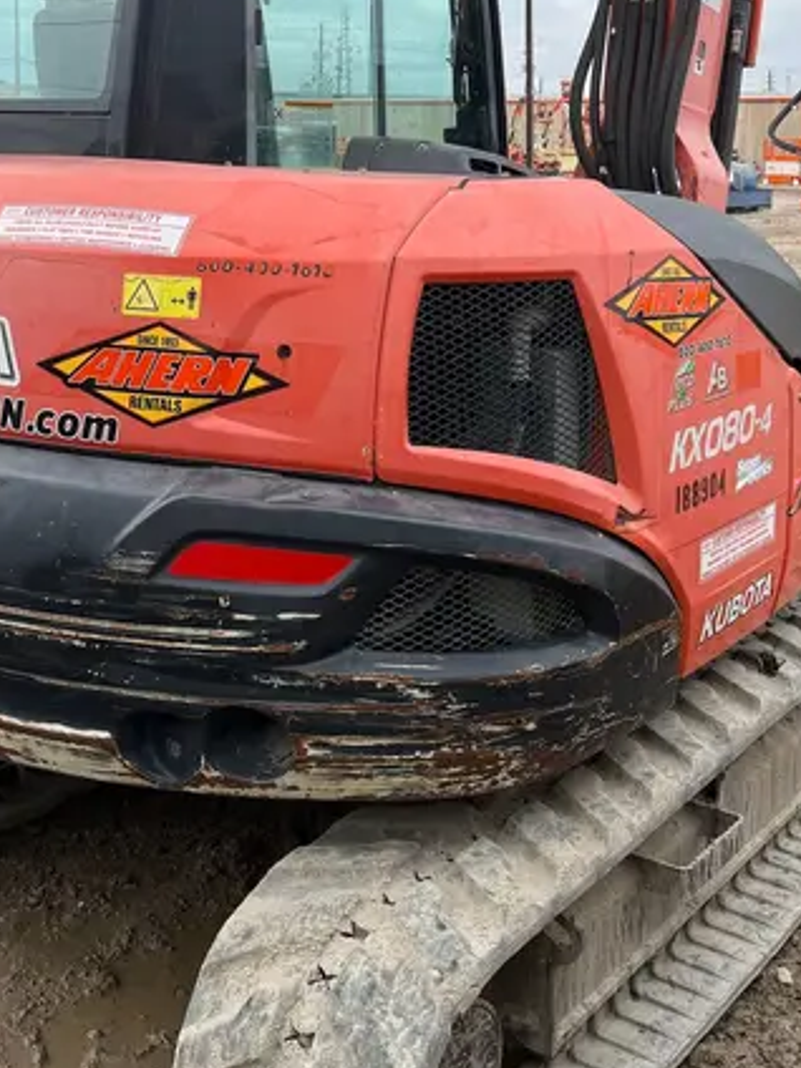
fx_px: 1388
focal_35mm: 45
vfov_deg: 41.4
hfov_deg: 32.1
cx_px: 481
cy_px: 334
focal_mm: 5.1
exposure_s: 1/1536
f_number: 1.6
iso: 50
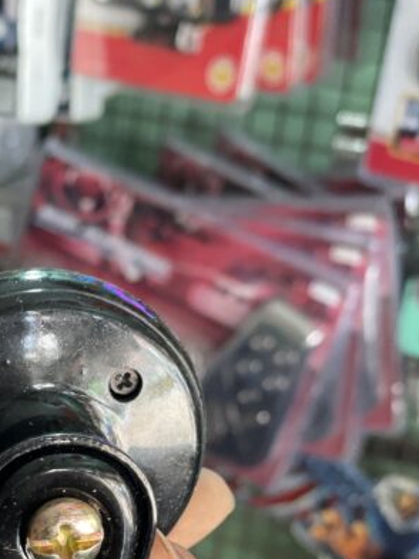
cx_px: 37
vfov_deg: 18.3
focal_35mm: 106
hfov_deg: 13.8
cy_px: 463
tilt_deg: -20.5
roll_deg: -2.1
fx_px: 1711
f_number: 2
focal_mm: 6
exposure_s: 1/50
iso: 160
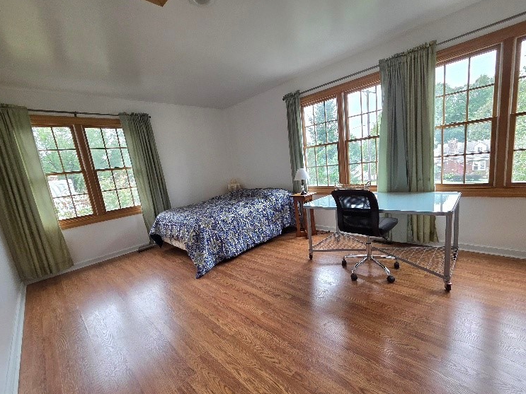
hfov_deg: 102.0
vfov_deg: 85.6
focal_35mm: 14
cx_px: 277
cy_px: 208
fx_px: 213
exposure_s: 1/120
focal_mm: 2.2
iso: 160
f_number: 2.2
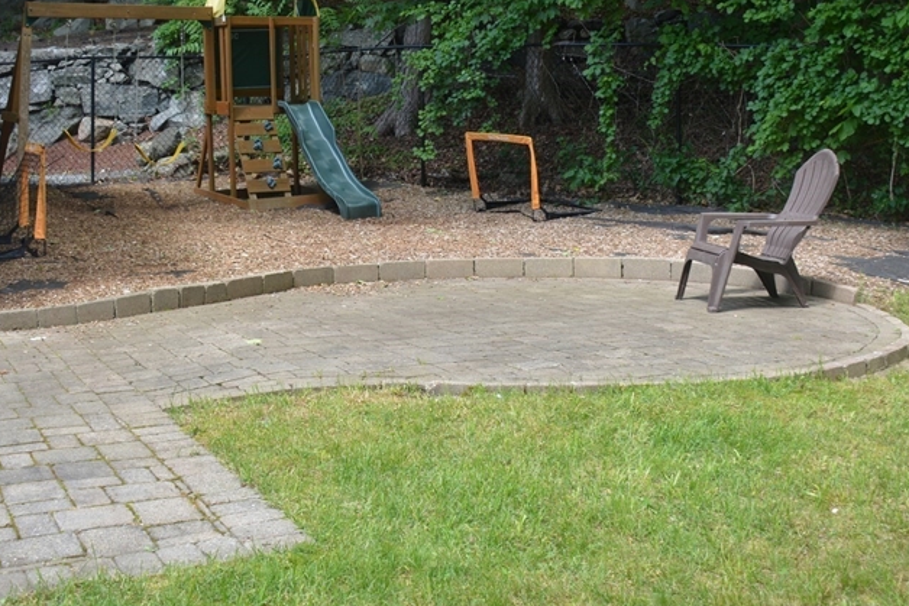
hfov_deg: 44.5
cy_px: 137
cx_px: 468
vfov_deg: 29.9
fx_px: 1111
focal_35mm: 44
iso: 200
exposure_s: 1/125
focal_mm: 18
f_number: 5.6
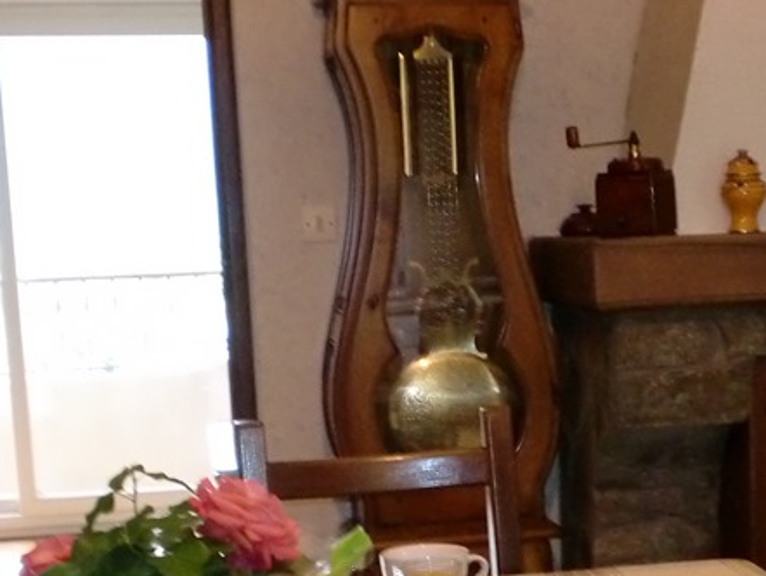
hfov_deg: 23.6
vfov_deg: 18.0
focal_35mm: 81
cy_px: 505
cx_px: 660
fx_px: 1793
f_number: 3.1
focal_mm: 6.3
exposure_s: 1/30
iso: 400
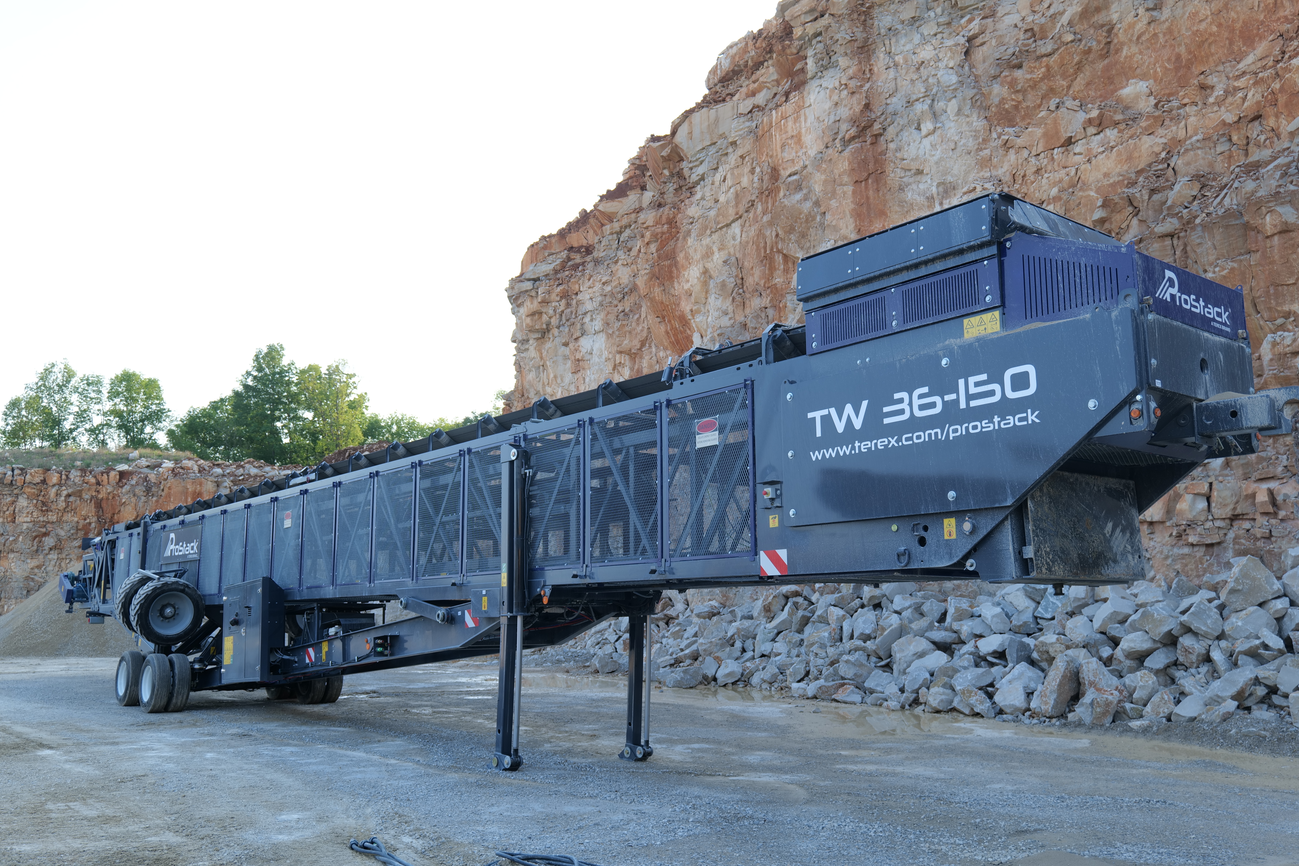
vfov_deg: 43.6
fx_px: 1082
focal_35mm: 30
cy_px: 433
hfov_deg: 61.9
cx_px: 650
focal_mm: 30
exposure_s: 1/125
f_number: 4.5
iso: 100
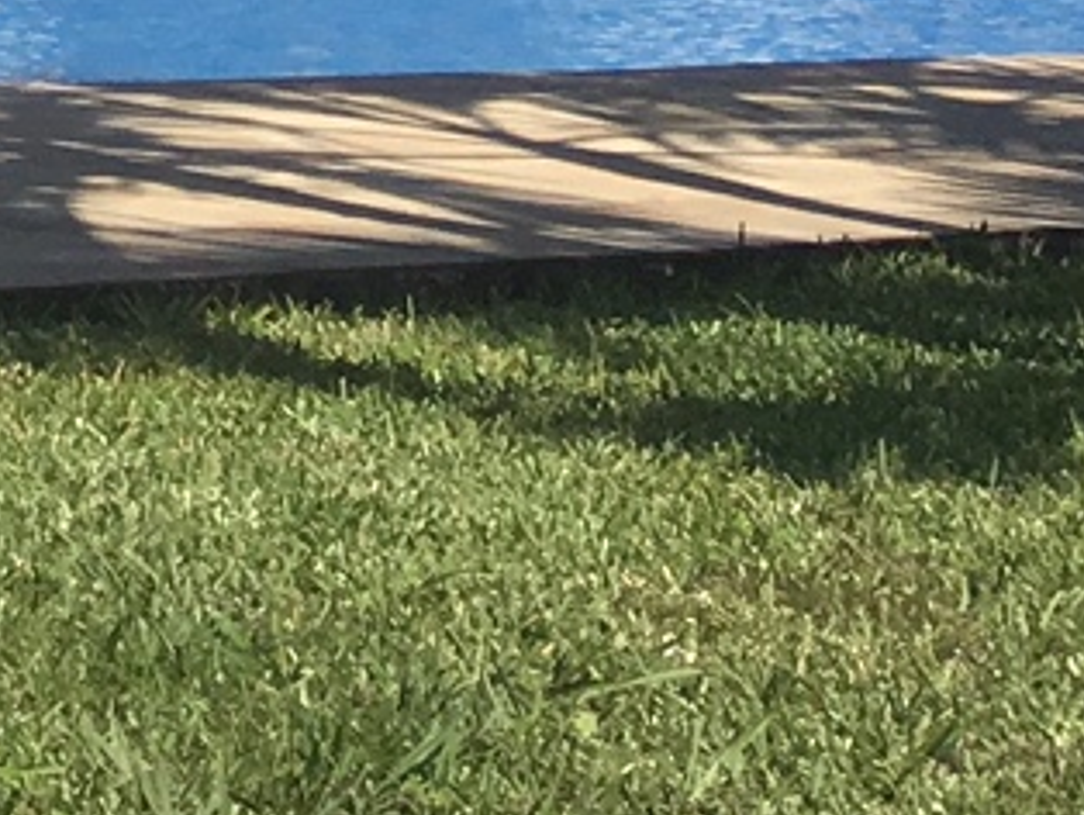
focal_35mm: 186
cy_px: -1706
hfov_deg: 8.8
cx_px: -2085
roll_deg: -1.1
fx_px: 5829
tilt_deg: +12.8
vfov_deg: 7.1
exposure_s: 1/1748
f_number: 2.2
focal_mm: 4.15
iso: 25
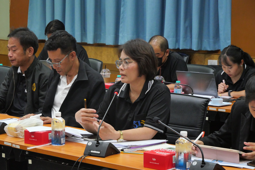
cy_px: 85
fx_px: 808
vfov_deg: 12.0
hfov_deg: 17.9
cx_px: 128
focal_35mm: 114
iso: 3200
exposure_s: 1/60
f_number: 5.6
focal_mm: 55
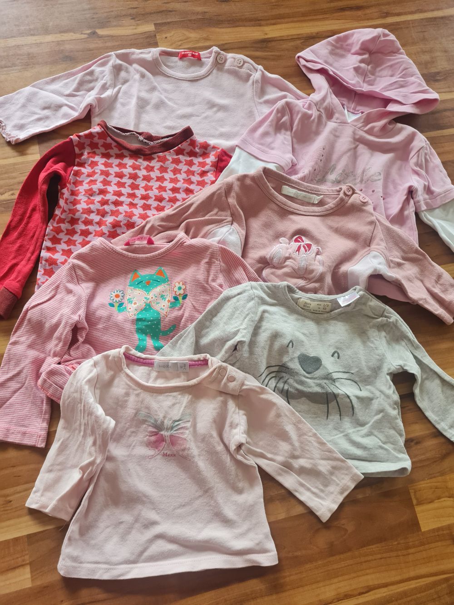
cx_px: 227
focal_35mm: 26
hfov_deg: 53.1
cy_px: 302
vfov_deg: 67.3
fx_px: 455
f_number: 1.8
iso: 200
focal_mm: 5.4
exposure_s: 1/100
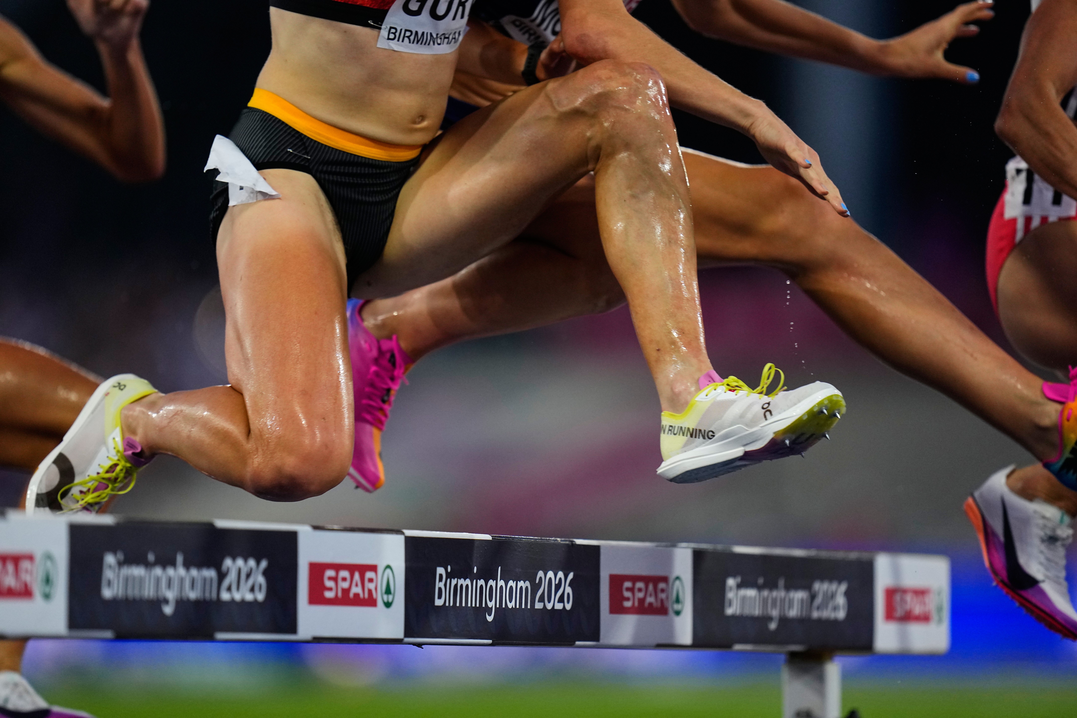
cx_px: 538
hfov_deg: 5.2
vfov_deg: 3.4
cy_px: 359
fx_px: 11966
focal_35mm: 400
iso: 2000
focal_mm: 400
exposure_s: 1/2500
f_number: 2.8
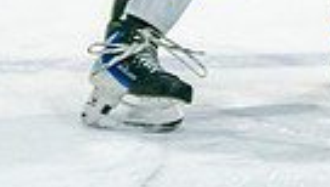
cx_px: 396
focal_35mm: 872
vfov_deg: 1.4
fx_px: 7642
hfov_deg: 2.5
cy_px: -6
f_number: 2.8
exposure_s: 1/640
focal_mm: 80
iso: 400
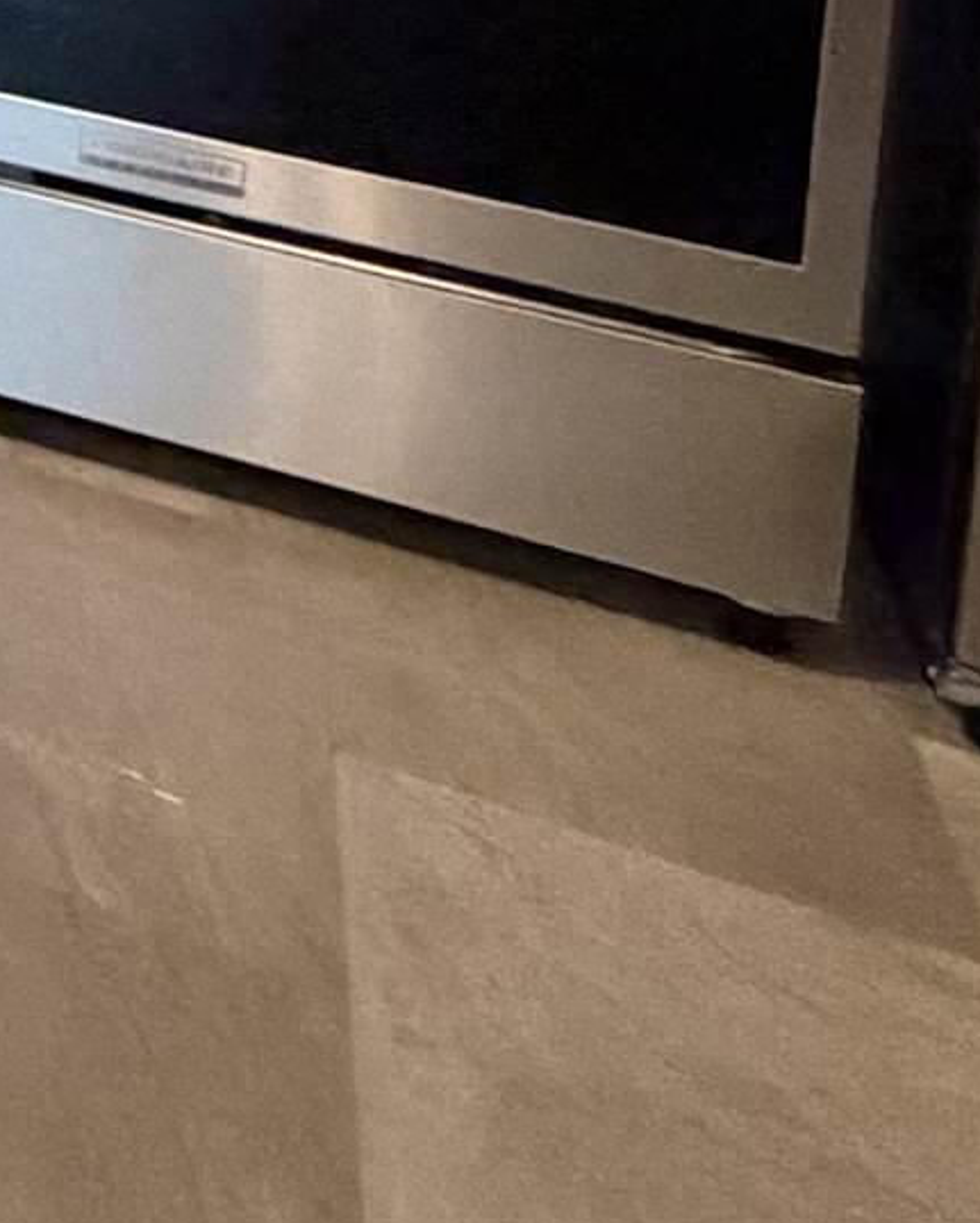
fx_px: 2826
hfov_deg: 10.4
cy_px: -837
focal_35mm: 78
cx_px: -2228
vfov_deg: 19.6
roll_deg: -1.0
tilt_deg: -3.8
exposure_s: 1/60
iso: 500
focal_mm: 2.22
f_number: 2.2
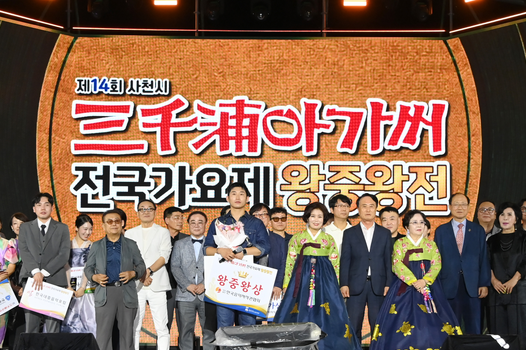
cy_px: 233
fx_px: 1300
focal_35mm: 89
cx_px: 277
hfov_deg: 22.9
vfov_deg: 15.3
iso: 3200
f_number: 6.3
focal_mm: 45
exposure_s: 1/250
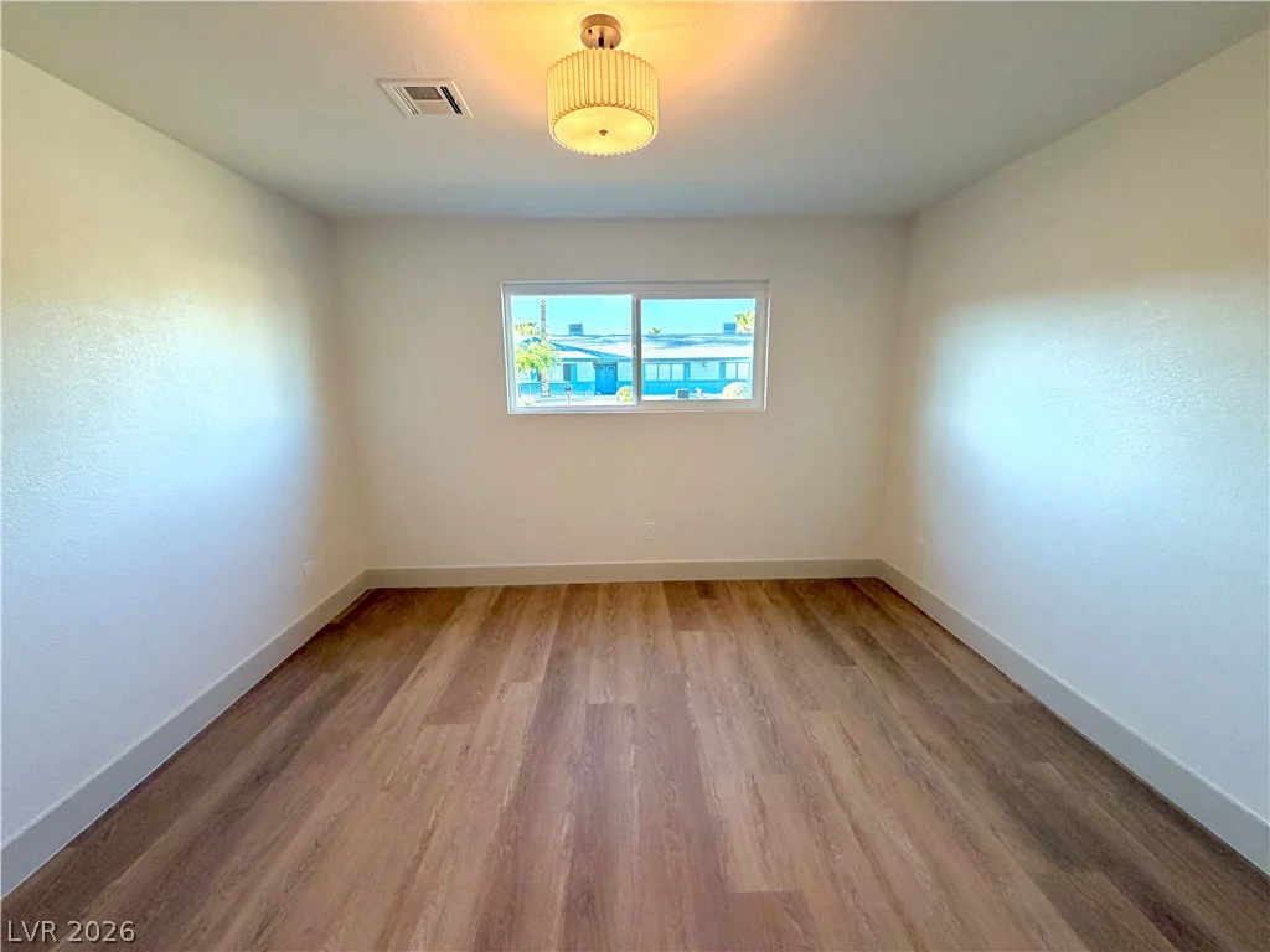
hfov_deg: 102.1
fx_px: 514
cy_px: 476
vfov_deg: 85.7
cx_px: 635
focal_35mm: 14
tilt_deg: -10.6
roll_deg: +1.7
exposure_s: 1/120
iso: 250
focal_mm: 2.22
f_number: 2.2
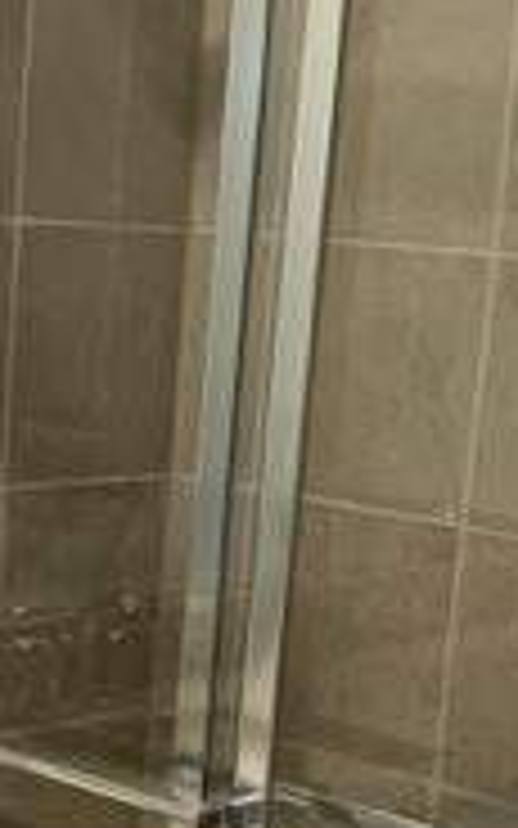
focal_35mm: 96
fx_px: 2168
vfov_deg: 21.5
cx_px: 108
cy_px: 608
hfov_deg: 13.6
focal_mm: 5.1
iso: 64
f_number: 1.6
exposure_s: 1/60
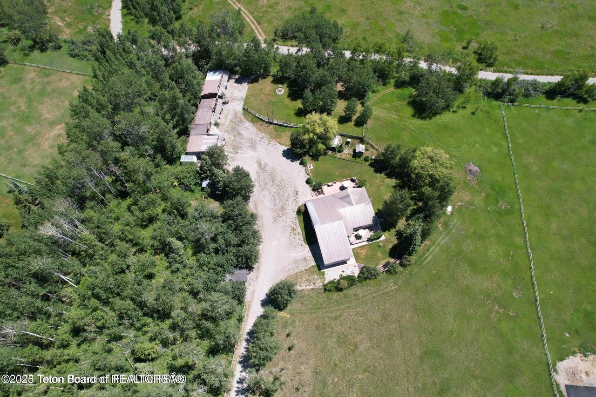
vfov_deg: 57.2
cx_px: 298
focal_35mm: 22
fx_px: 364
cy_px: 198
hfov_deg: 78.6
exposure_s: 1/1250
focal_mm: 8.38
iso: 100
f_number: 2.8
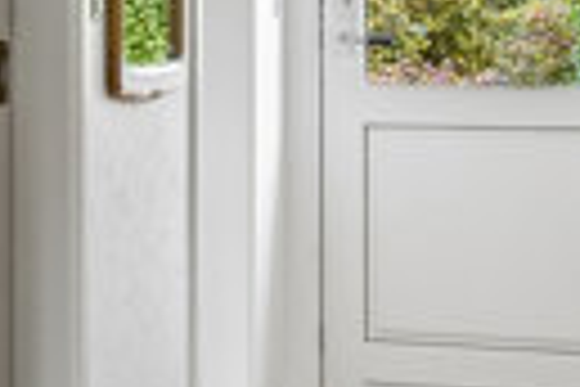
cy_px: 65
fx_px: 2094
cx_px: -436
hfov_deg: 14.1
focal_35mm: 130
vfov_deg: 10.5
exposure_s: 1/5
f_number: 8
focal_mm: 14
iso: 200
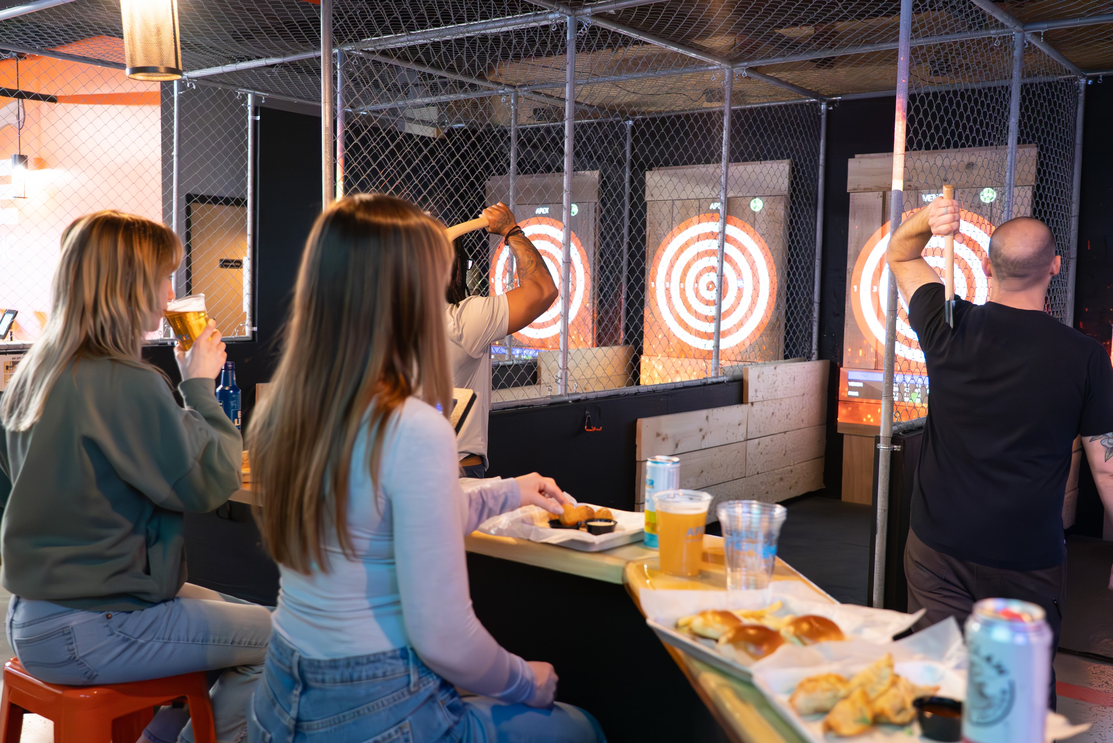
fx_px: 1052
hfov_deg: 55.8
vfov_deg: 38.9
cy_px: 372
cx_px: 556
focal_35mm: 34
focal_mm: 34
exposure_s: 1/125
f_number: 4
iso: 12800
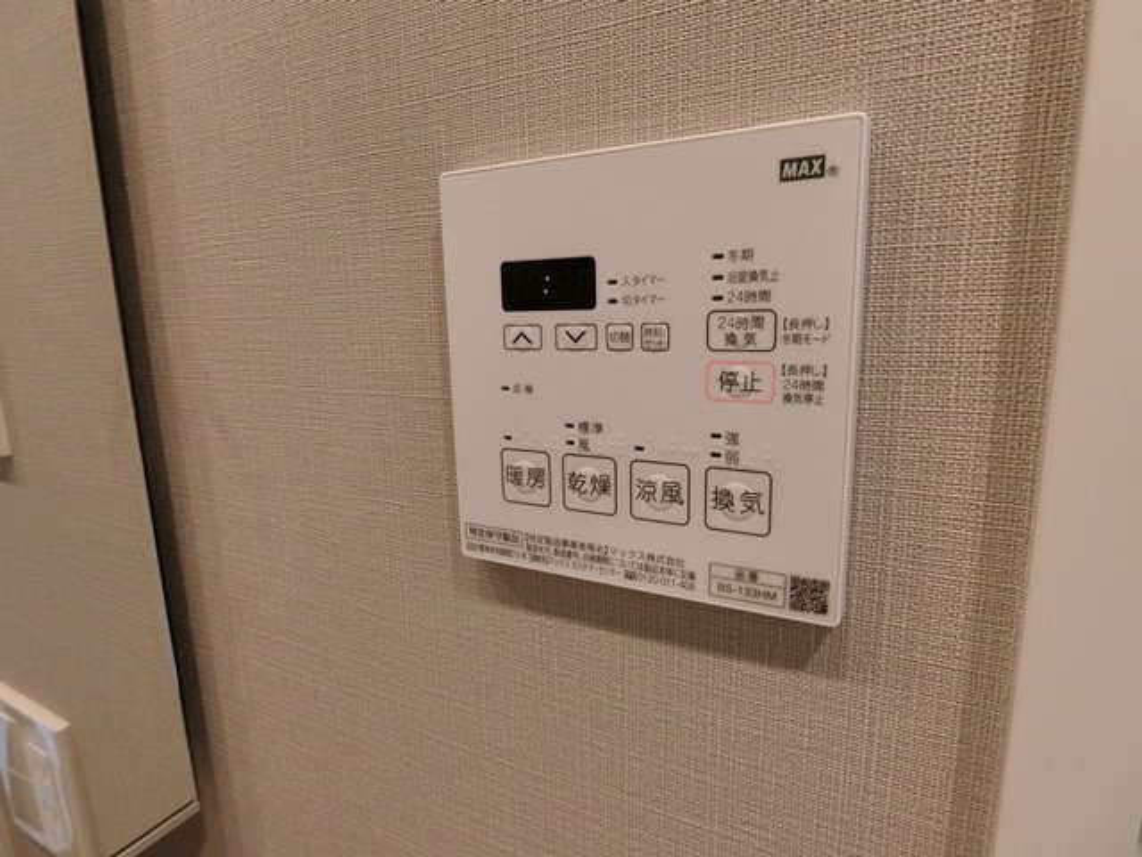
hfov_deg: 84.7
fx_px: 627
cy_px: 428
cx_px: 571
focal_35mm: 19
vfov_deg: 68.7
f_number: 2.7
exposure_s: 1/125
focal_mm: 4.06
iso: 320
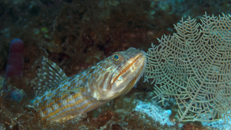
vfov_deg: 12.7
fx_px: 582
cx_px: 115
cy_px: 63
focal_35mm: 95
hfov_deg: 22.5
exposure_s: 1/125
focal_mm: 60
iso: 160
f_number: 11
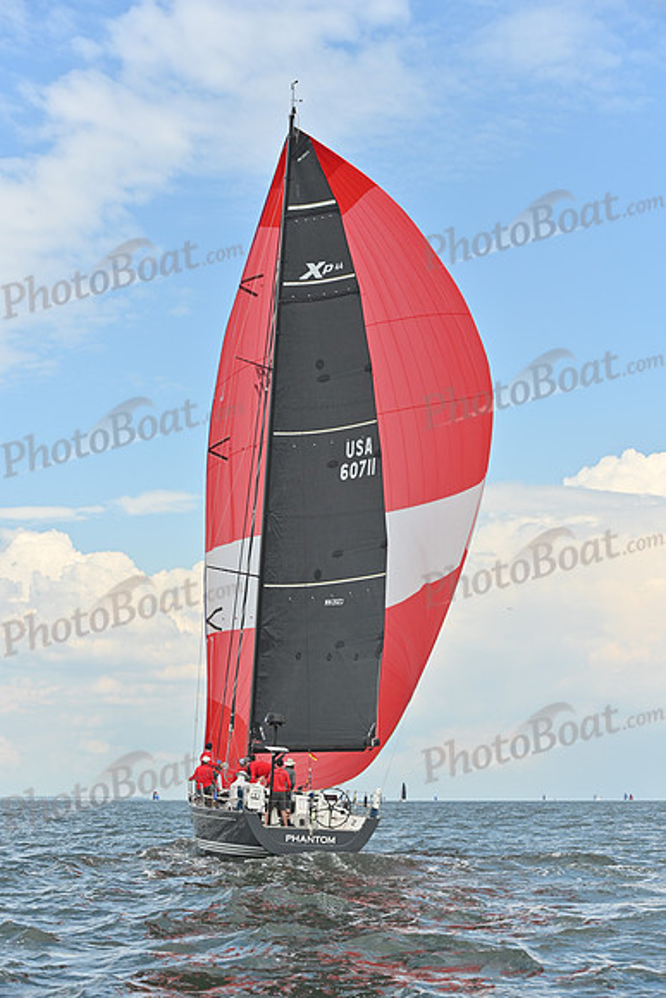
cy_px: 499
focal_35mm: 70
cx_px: 333
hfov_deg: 19.5
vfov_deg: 28.8
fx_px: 1941
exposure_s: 1/1600
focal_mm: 70
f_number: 6.3
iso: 320
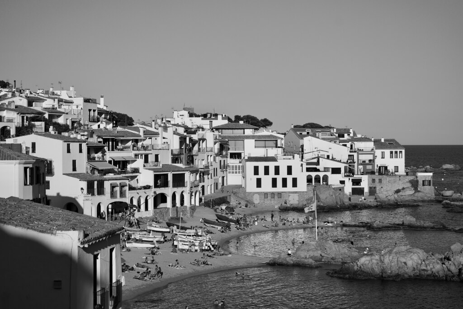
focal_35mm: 82
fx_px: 1061
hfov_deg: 24.6
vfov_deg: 16.6
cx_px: 232
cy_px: 154
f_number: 5.6
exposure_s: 1/1250
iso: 100
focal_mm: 55
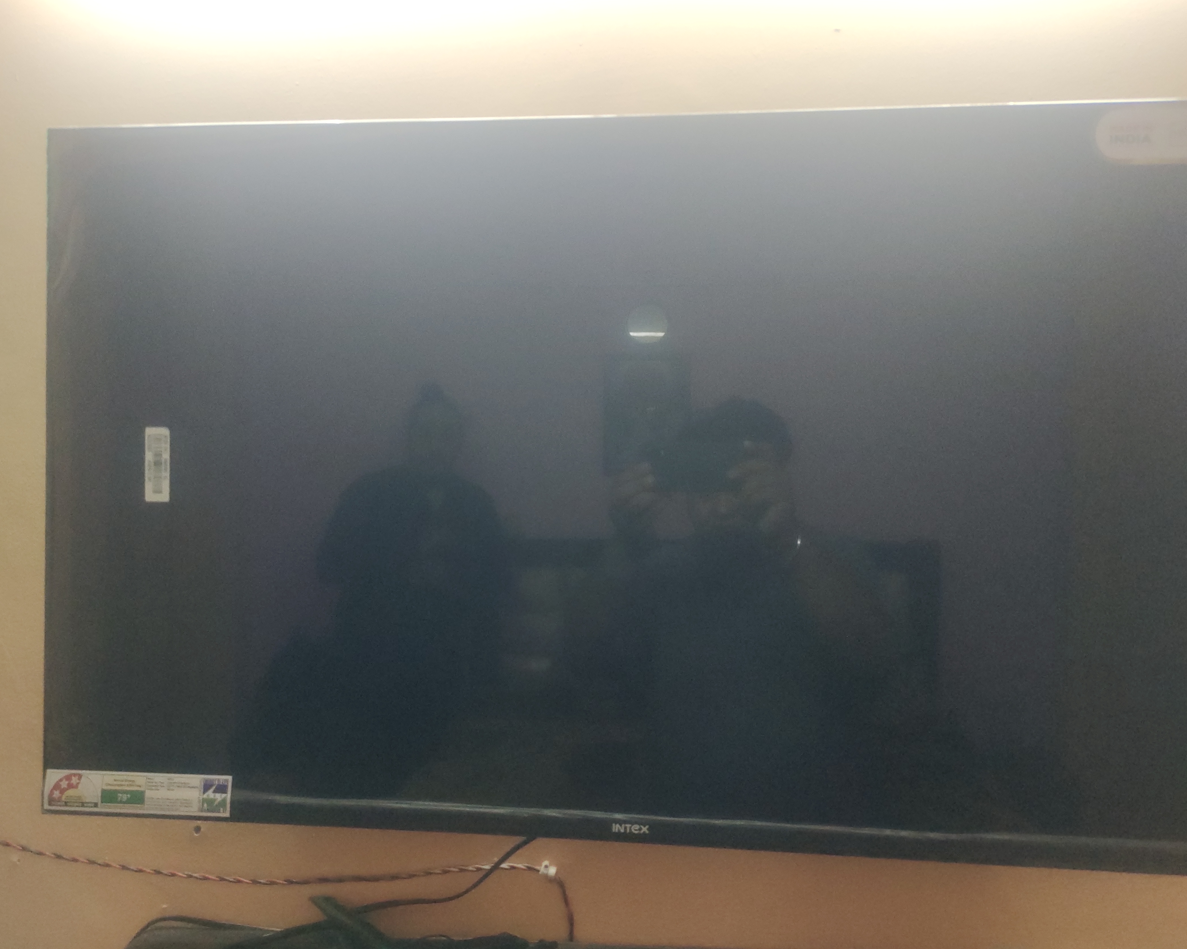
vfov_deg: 53.2
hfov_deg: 64.0
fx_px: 949
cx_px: 544
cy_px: 471
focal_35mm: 27
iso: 1845
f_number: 1.89
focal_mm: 5.42
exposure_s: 1/33.3
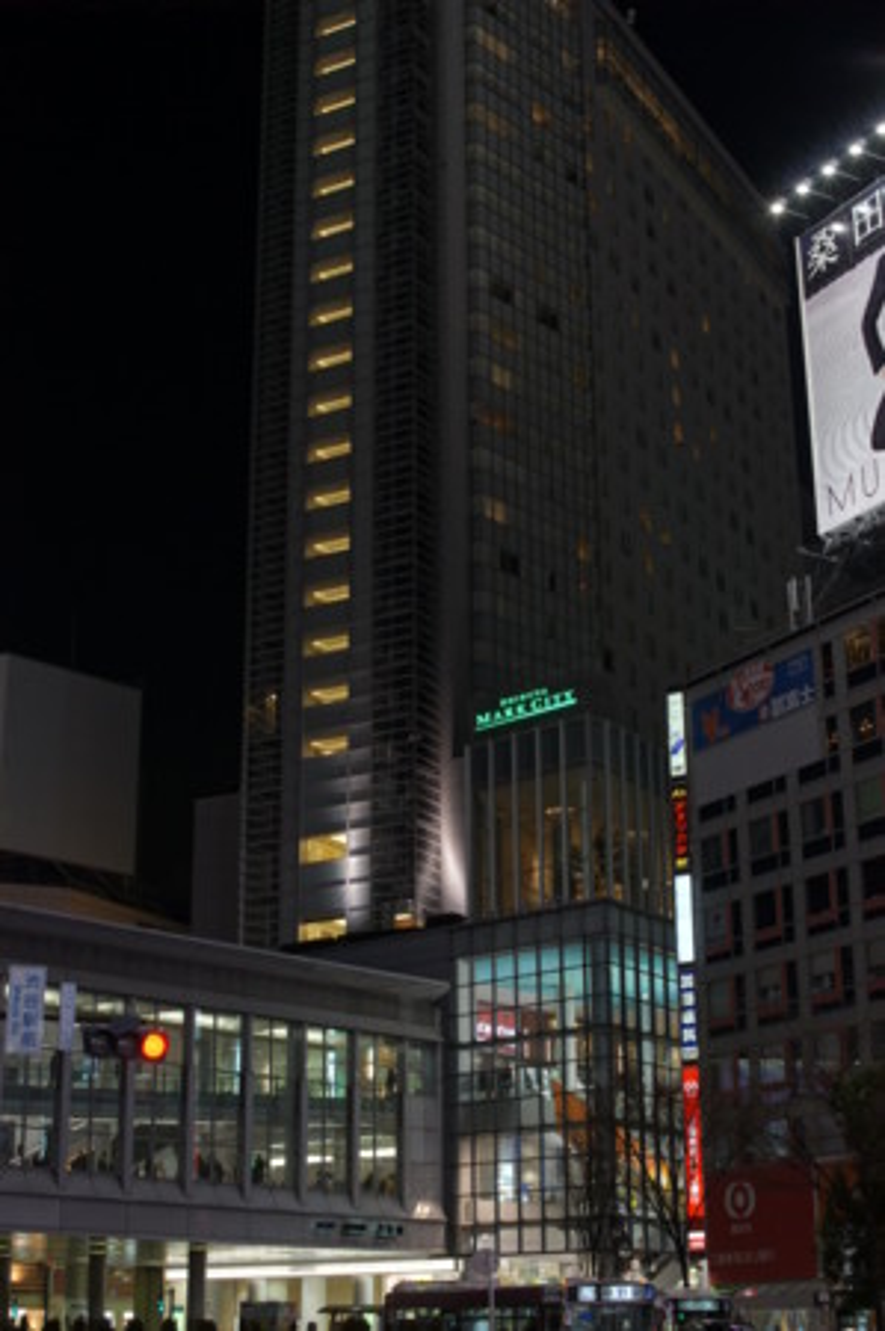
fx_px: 1940
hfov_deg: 25.7
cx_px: 442
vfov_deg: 37.9
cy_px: 666
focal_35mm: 52
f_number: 6.3
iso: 800
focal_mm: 35
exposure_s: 1/30
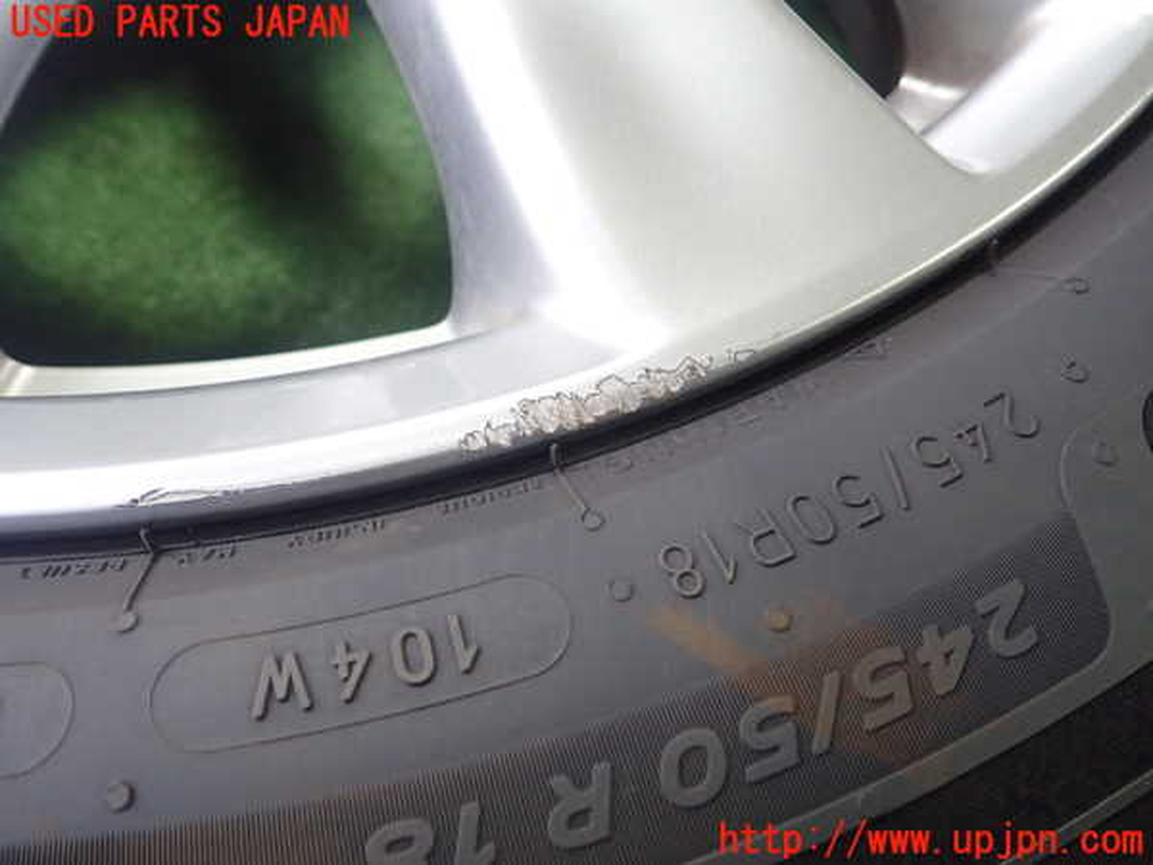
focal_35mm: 30
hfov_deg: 60.0
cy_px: 432
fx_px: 999
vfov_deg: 46.8
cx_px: 576
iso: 500
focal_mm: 5.5
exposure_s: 1/125
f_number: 2.3
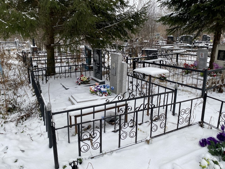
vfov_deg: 53.1
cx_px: 112
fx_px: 169
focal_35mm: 26
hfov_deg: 67.3
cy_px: 84
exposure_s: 1/229
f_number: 1.8
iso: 32
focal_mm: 4.25
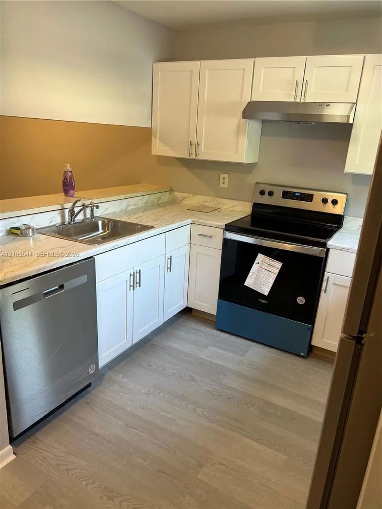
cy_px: 254
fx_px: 382
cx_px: 191
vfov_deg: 67.3
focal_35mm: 26
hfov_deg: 53.1
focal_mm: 5.7
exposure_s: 1/60
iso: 80
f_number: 1.5
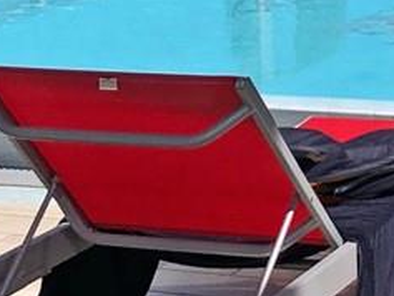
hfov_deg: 10.4
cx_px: 269
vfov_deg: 7.7
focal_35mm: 189
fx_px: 2152
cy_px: -176
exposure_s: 1/3003
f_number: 1.8
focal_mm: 4
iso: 20
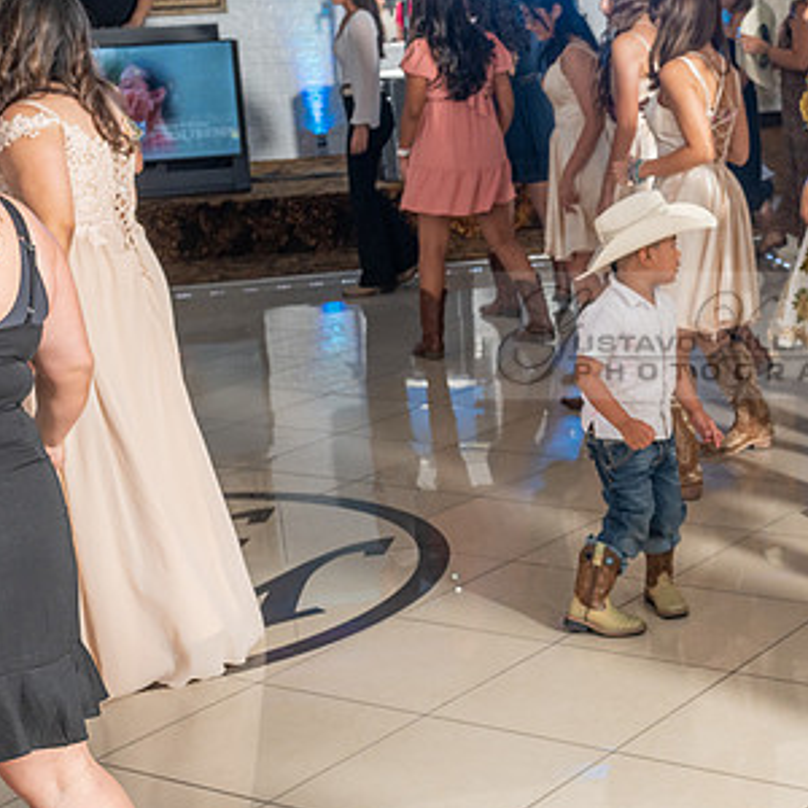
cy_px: 335
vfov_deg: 23.3
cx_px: 708
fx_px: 1954
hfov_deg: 22.8
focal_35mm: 74
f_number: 7.1
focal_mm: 45
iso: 800
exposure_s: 1/200
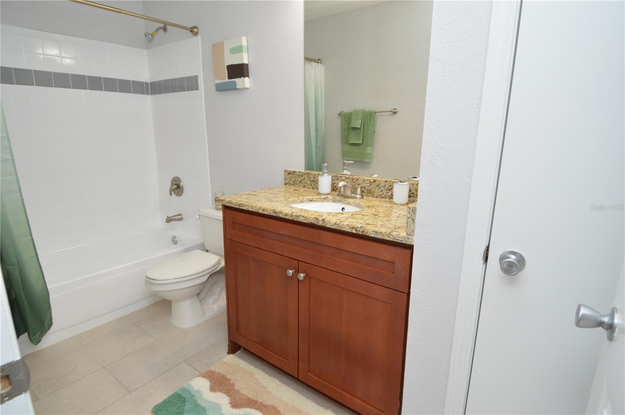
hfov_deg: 90.1
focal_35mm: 18
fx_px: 312
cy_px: 208
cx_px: 312
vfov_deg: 67.3
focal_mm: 12
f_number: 4
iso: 400
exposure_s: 1/60
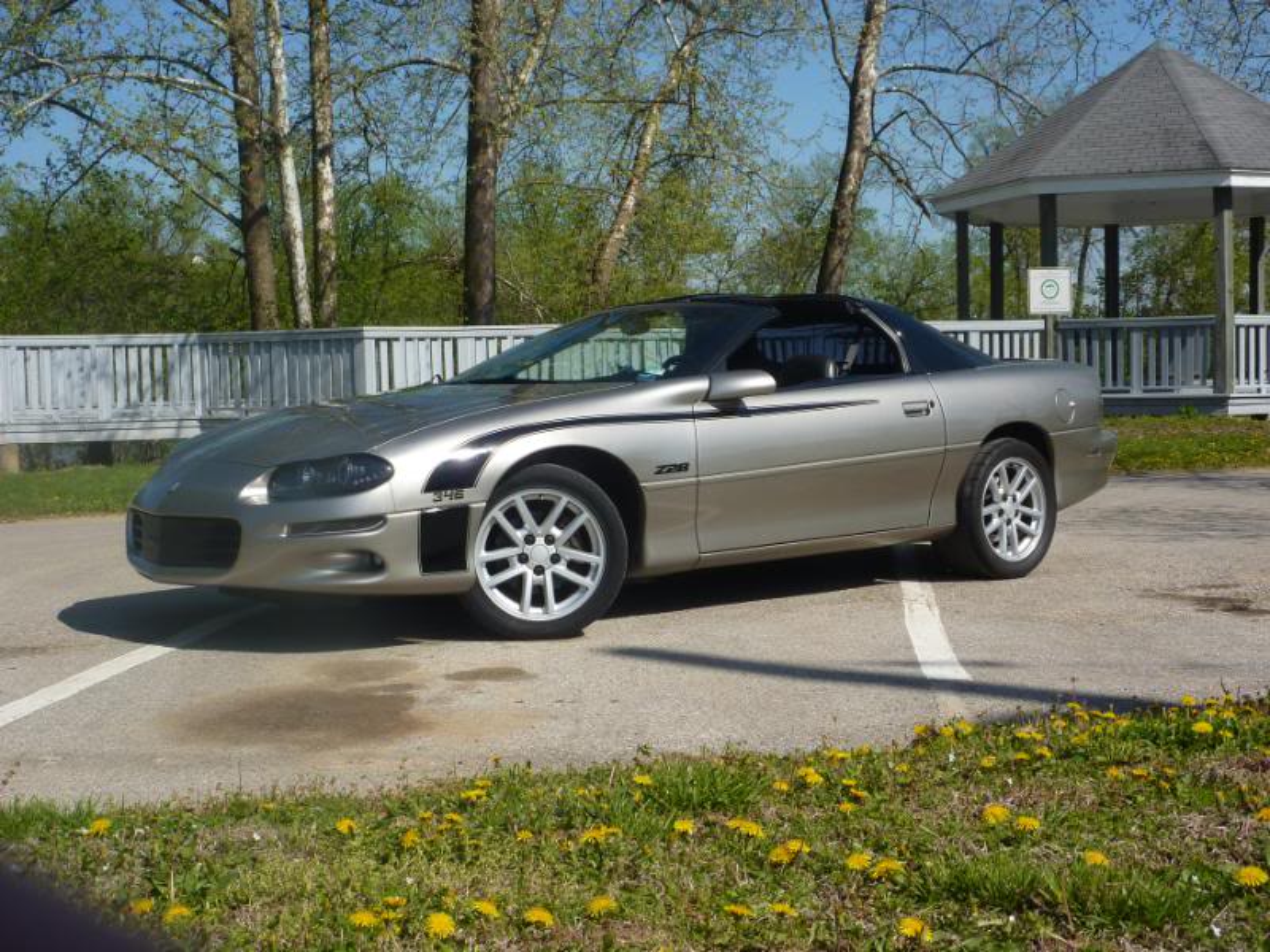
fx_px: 1651
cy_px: 476
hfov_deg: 42.1
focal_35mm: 45
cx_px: 635
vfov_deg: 32.2
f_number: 5.6
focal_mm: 7.3
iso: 80
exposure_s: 1/400
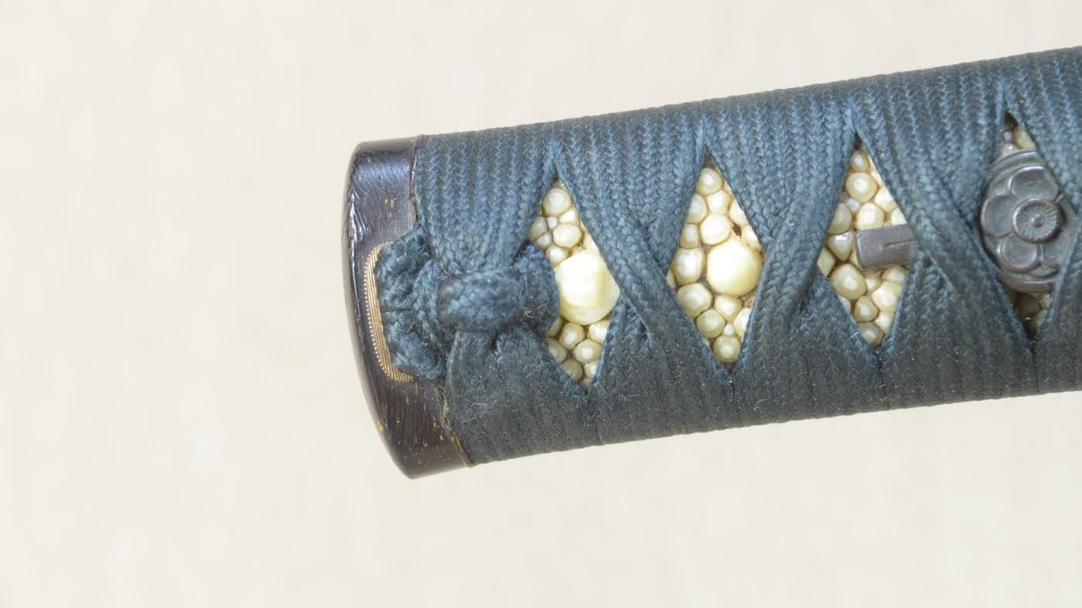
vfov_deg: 5.7
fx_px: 6097
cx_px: 542
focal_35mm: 213
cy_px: 276
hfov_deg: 10.1
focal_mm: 135
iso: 400
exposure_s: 1/1.6
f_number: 11
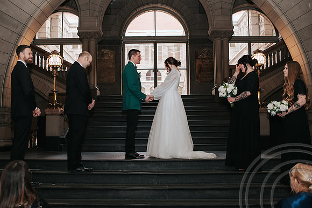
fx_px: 333
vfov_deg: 34.6
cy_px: 110
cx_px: 146
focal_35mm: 38
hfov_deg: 50.2
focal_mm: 35
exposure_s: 1/200
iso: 800
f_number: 2.8
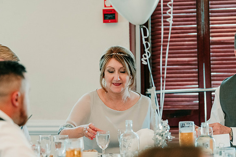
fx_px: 1331
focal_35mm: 203
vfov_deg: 6.8
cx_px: 118
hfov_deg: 10.1
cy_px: 78
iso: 2200
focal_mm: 135
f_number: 2.8
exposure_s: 1/200
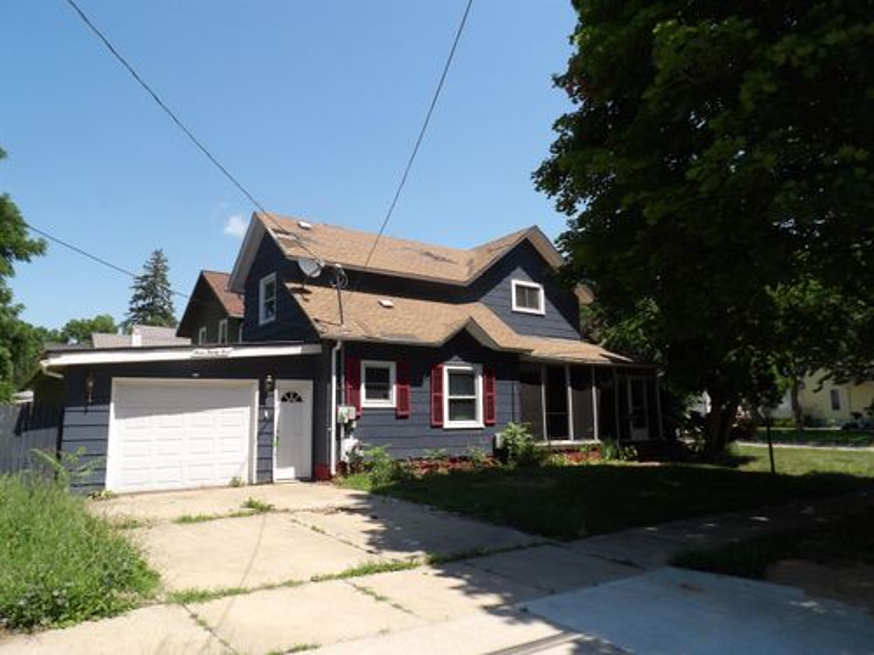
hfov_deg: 71.6
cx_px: 437
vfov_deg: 56.8
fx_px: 606
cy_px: 328
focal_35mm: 24
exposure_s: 1/937
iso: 100
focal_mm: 4.3
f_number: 3.2
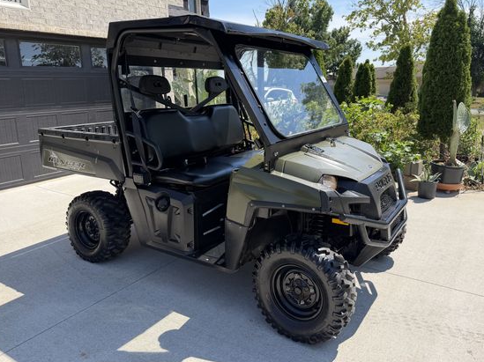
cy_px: 165
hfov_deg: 63.5
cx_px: 245
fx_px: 391
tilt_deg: -10.1
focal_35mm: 28
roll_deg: +0.7
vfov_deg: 49.6
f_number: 1.78
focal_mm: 6.76
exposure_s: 1/2445
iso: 80
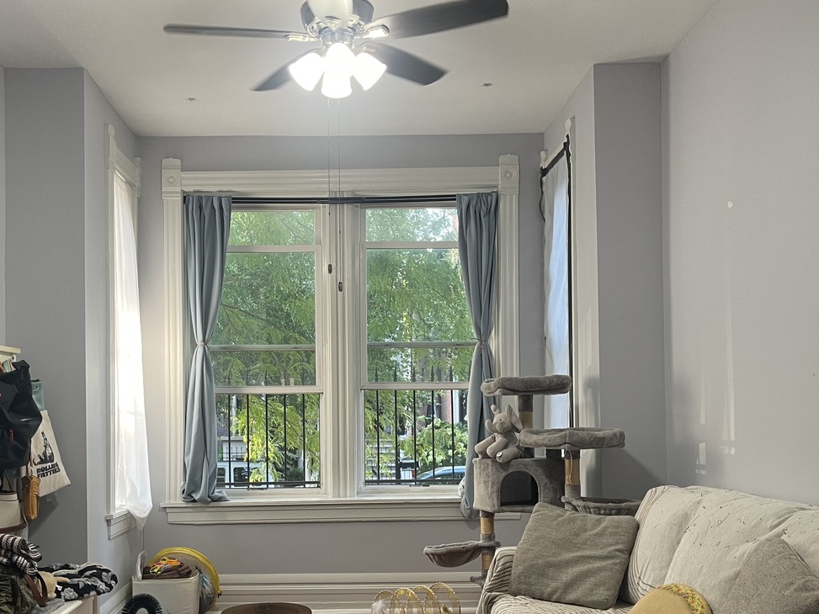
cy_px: 391
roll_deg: +0.7
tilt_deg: +0.1
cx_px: 341
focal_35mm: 37
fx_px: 876
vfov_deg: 38.4
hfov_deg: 49.9
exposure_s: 1/60
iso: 125
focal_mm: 5.1
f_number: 1.6
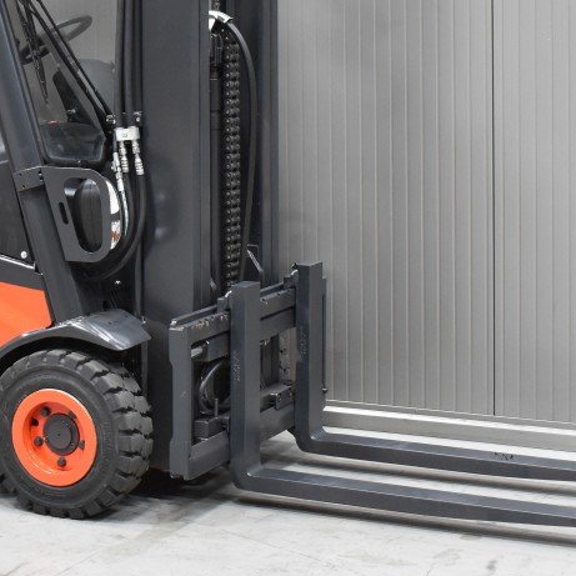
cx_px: 50
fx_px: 1751
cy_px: 80
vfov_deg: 18.4
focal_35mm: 93
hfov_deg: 18.4
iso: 1250
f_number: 5.6
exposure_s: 1/25
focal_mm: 28
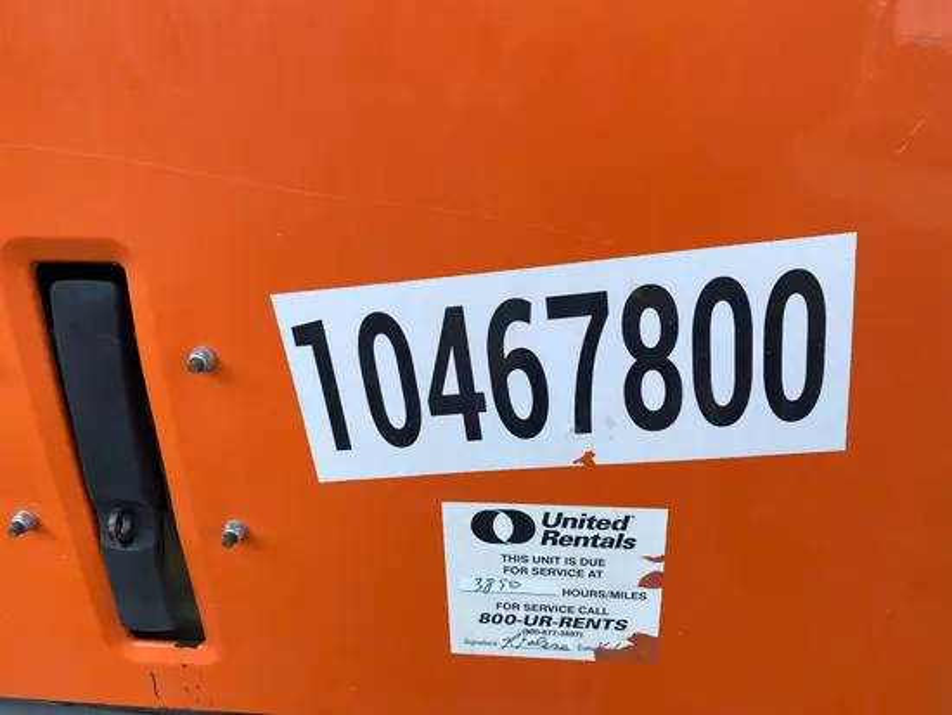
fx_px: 715
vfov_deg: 53.1
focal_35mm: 26
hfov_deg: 67.3
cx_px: 476
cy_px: 358
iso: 32
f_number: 1.8
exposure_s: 1/437
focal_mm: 4.25
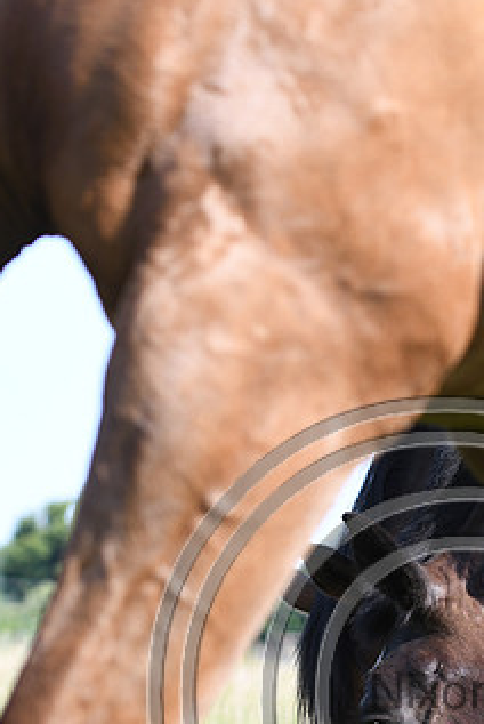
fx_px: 3863
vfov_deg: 10.6
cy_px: 655
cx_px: 414
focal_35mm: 192
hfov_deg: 7.2
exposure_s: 1/1250
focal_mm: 70
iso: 320
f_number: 3.5
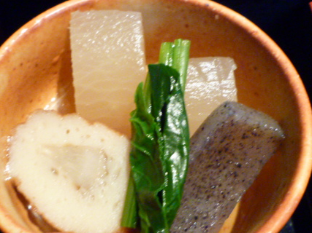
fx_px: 405
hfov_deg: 41.9
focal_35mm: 45
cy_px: 139
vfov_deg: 32.1
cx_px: 128
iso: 400
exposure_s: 1/15
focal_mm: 4.4
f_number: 2.8
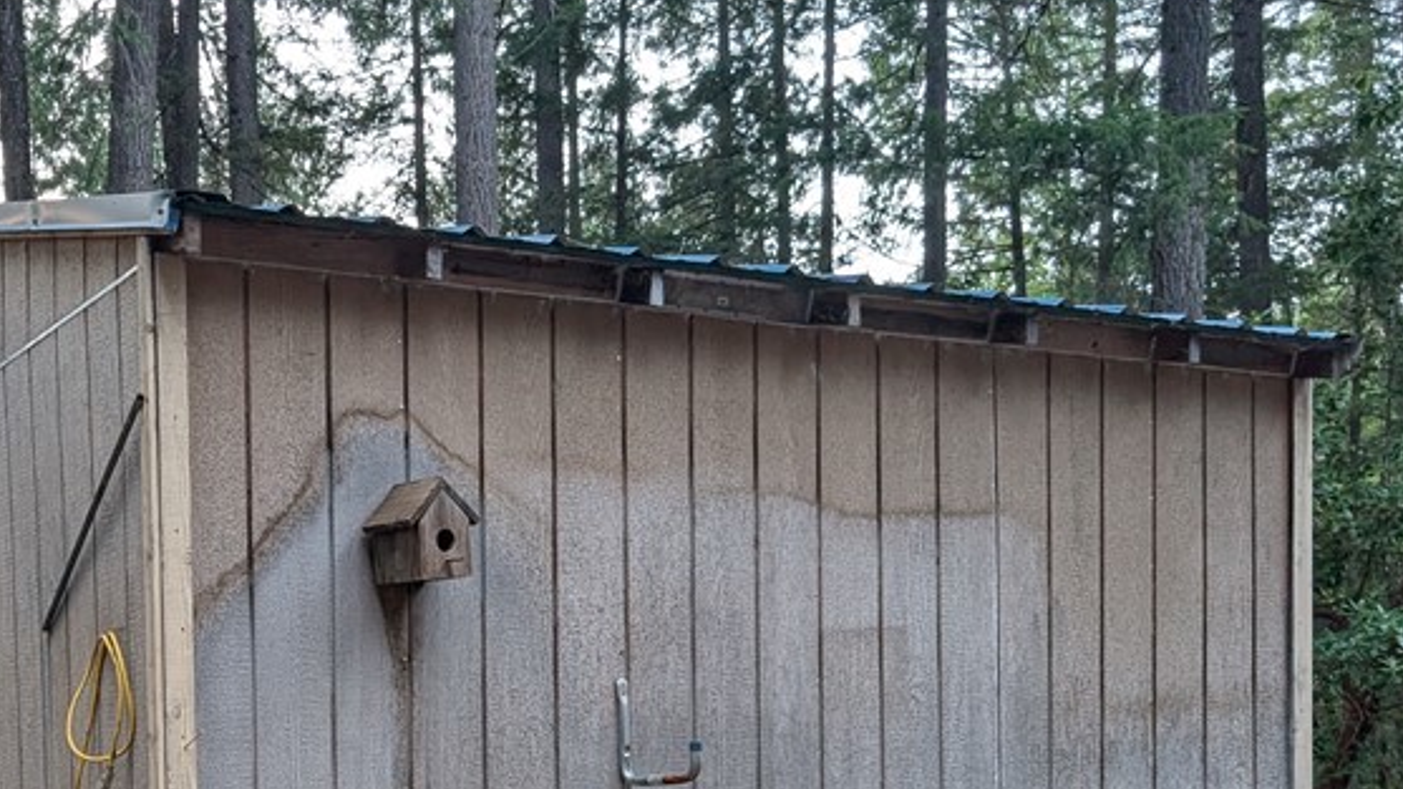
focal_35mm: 48
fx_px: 1785
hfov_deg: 40.1
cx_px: 178
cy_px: 849
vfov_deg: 23.5
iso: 77
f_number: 1.68
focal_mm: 6.9
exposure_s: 1/51.3
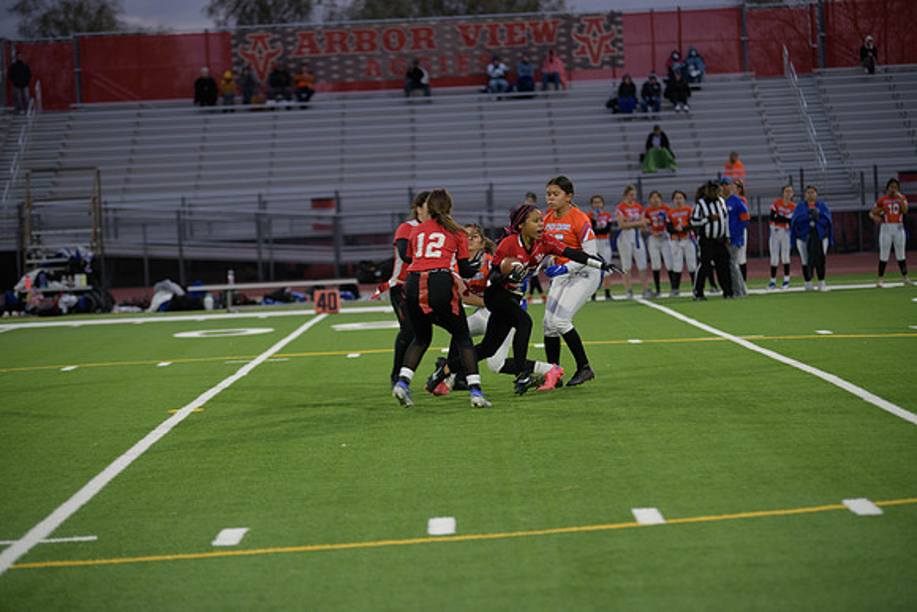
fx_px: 3108
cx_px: 458
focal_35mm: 122
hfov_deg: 16.8
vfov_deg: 11.2
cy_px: 306
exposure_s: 1/200
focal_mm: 122
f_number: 2.8
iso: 450
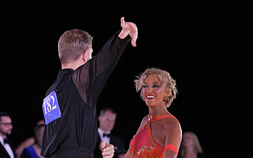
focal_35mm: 286
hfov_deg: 7.3
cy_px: 188
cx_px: 126
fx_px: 1973
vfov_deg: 4.6
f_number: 4
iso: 2500
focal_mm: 150
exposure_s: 1/500
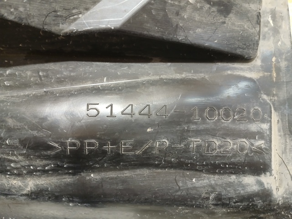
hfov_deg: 67.3
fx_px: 219
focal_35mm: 26
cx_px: 146
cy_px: 110
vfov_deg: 53.0
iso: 250
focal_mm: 3.98
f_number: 1.8
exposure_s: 1/25
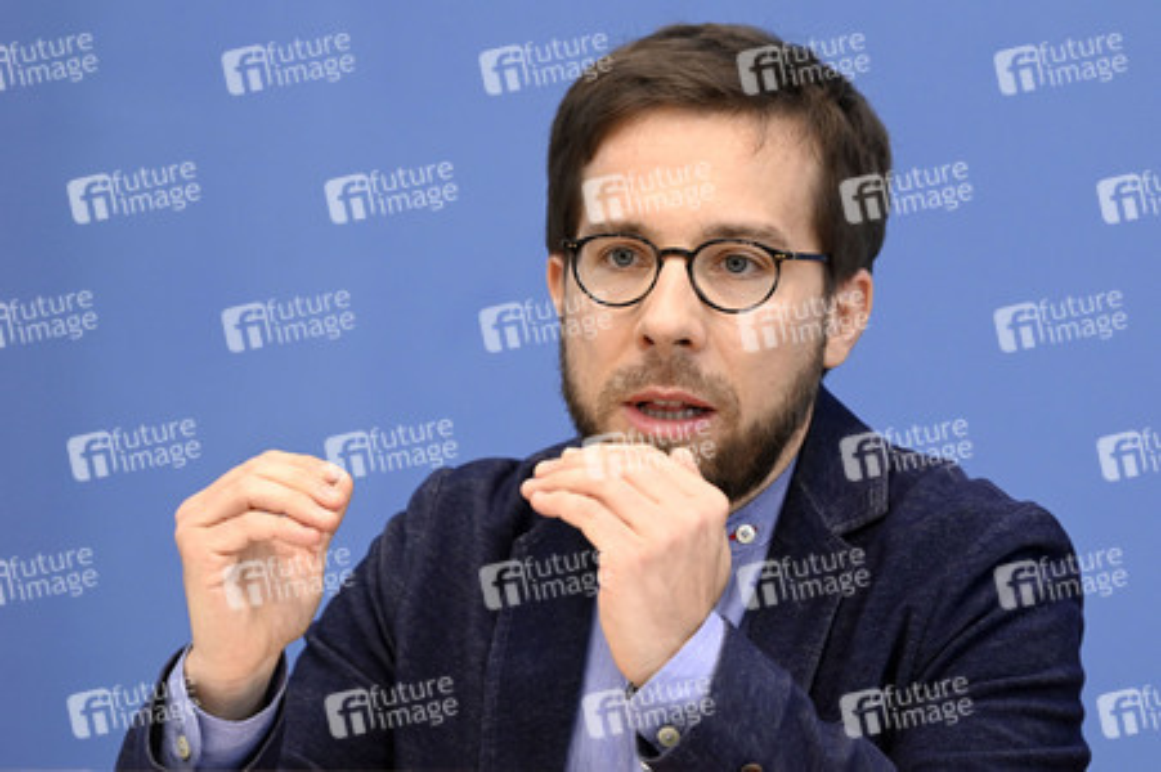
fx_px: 6445
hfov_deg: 10.3
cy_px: 386
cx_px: 580
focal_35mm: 200
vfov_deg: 6.9
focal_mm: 200
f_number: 5.6
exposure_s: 1/400
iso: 3200
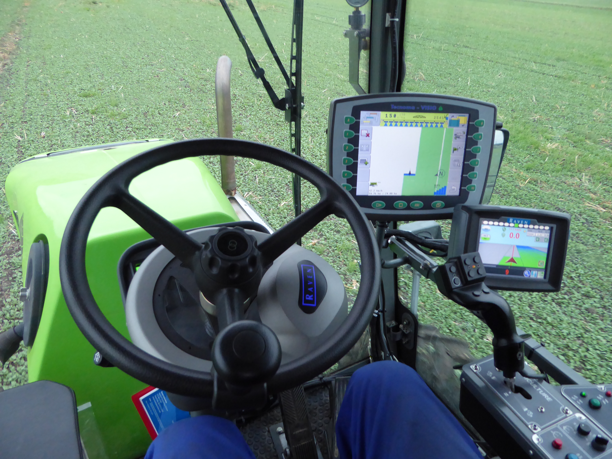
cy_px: 230
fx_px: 442
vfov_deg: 54.9
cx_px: 306
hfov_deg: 69.4
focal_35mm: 25
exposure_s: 1/125
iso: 400
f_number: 3.3
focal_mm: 4.3
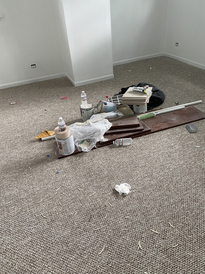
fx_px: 205
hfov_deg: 53.1
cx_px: 102
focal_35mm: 26
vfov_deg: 67.3
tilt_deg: -34.8
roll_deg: +3.7
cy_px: 137
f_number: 1.8
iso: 125
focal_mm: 4.25
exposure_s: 1/98
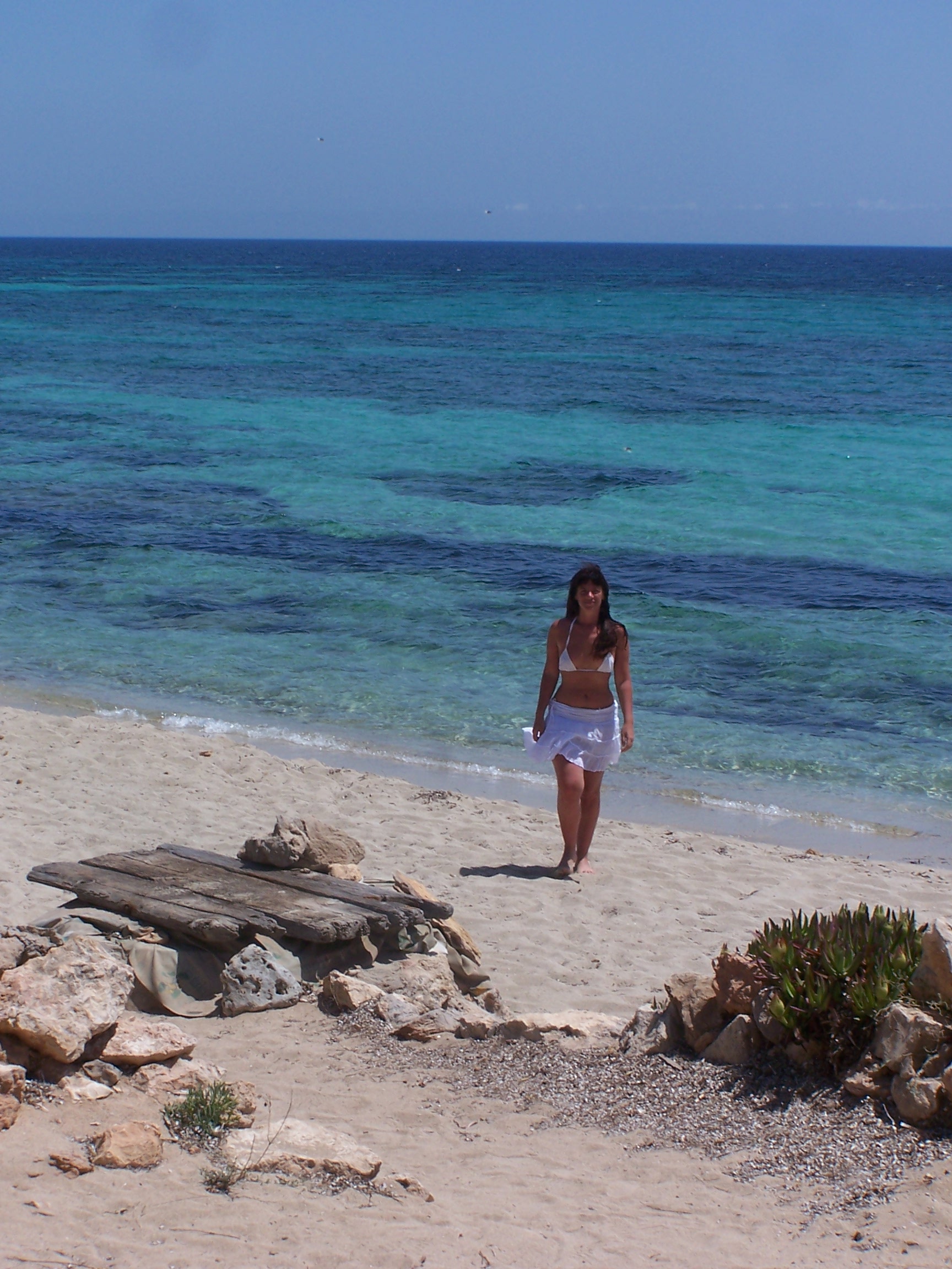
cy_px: 634
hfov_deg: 19.6
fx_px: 2750
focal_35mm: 75
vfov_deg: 26.0
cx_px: 476
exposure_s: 1/500
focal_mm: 12.4
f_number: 6.3
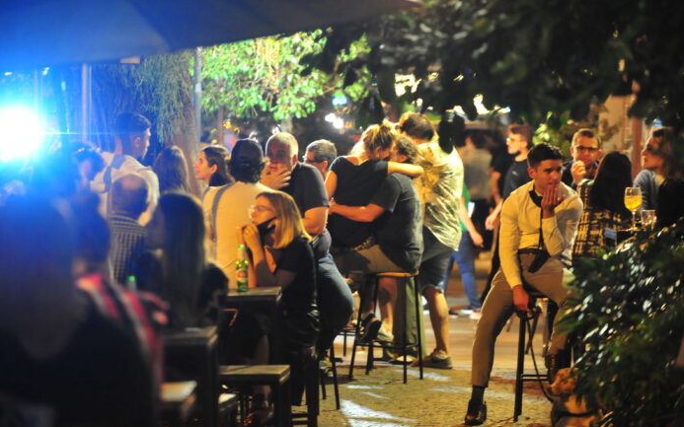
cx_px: 342
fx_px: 2479
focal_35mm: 133
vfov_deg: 9.9
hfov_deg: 15.7
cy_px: 227
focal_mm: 130
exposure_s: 1/40
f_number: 2.8
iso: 4000
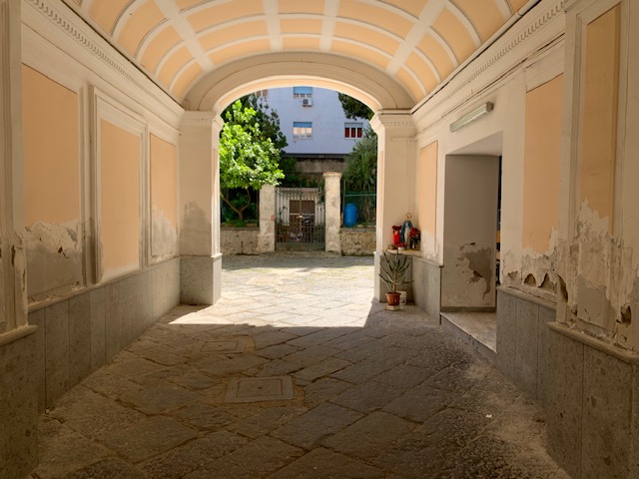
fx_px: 480
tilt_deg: -0.3
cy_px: 240
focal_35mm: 26
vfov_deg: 53.1
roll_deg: -1.5
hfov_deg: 67.3
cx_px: 320
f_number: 1.8
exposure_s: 1/399
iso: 25
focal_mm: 4.25
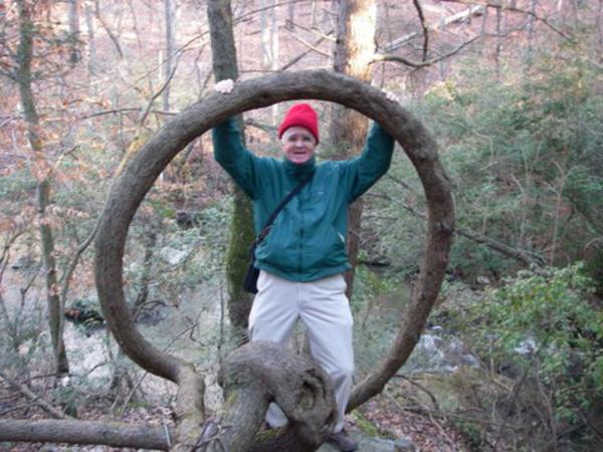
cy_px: 226
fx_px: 662
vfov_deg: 37.7
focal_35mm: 38
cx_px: 302
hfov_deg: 49.0
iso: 200
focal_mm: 6.3
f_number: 3.3
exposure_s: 1/20
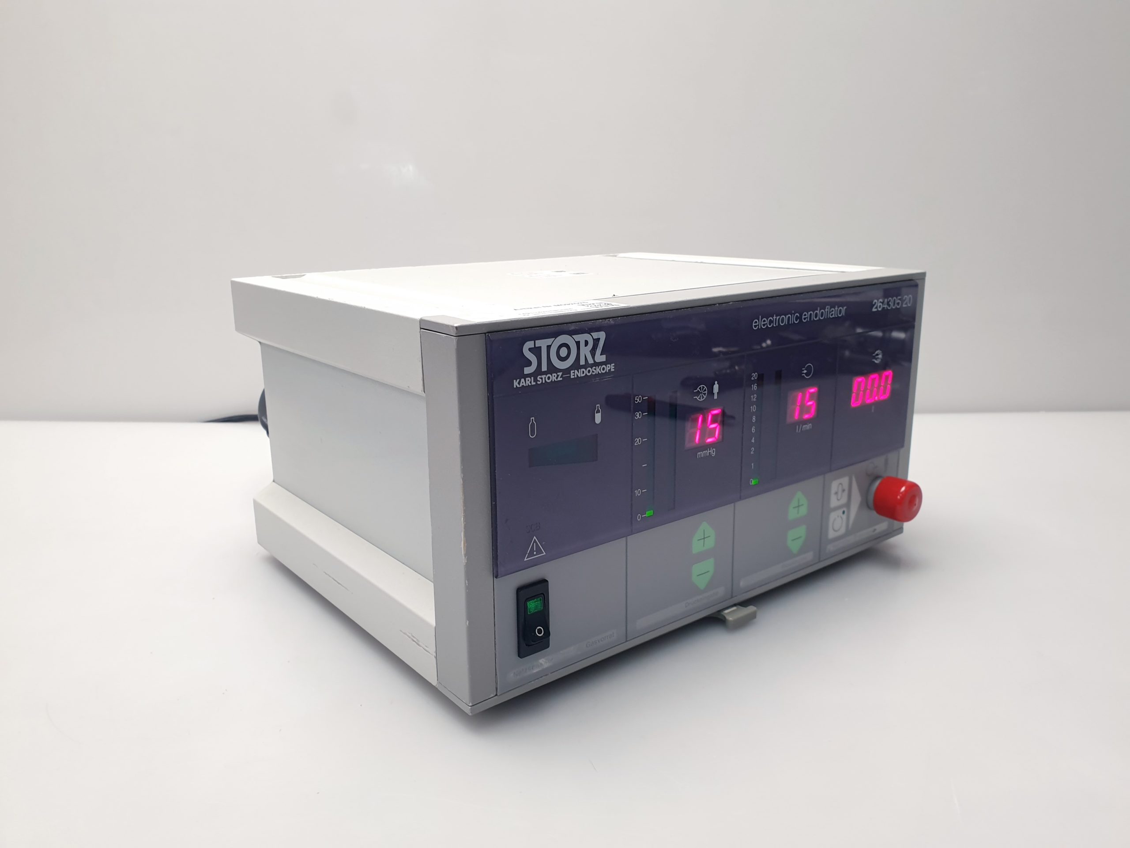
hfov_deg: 67.3
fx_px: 849
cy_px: 424
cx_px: 565
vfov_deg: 53.1
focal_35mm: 26
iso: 80
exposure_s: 1/50
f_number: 2.4
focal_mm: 4.3
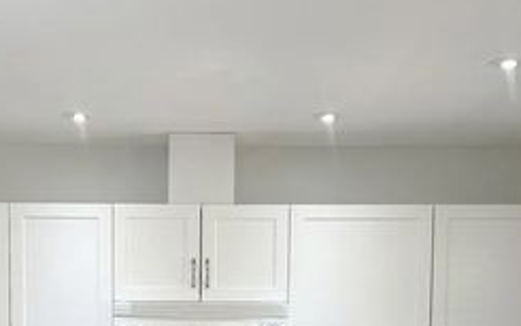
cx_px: 177
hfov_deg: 28.4
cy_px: 407
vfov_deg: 17.2
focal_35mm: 72
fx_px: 1022
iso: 64
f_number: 1.5
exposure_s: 1/120
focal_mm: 5.7
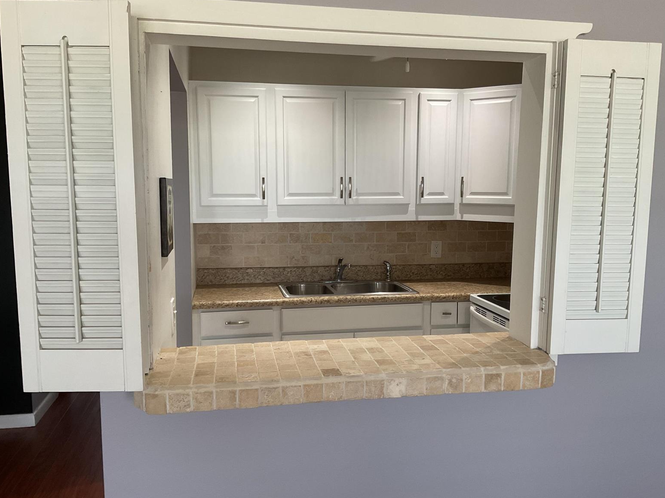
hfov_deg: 60.0
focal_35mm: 30
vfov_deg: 46.8
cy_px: 249
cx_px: 334
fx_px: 576
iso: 64
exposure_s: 1/120
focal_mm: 3
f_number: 1.8
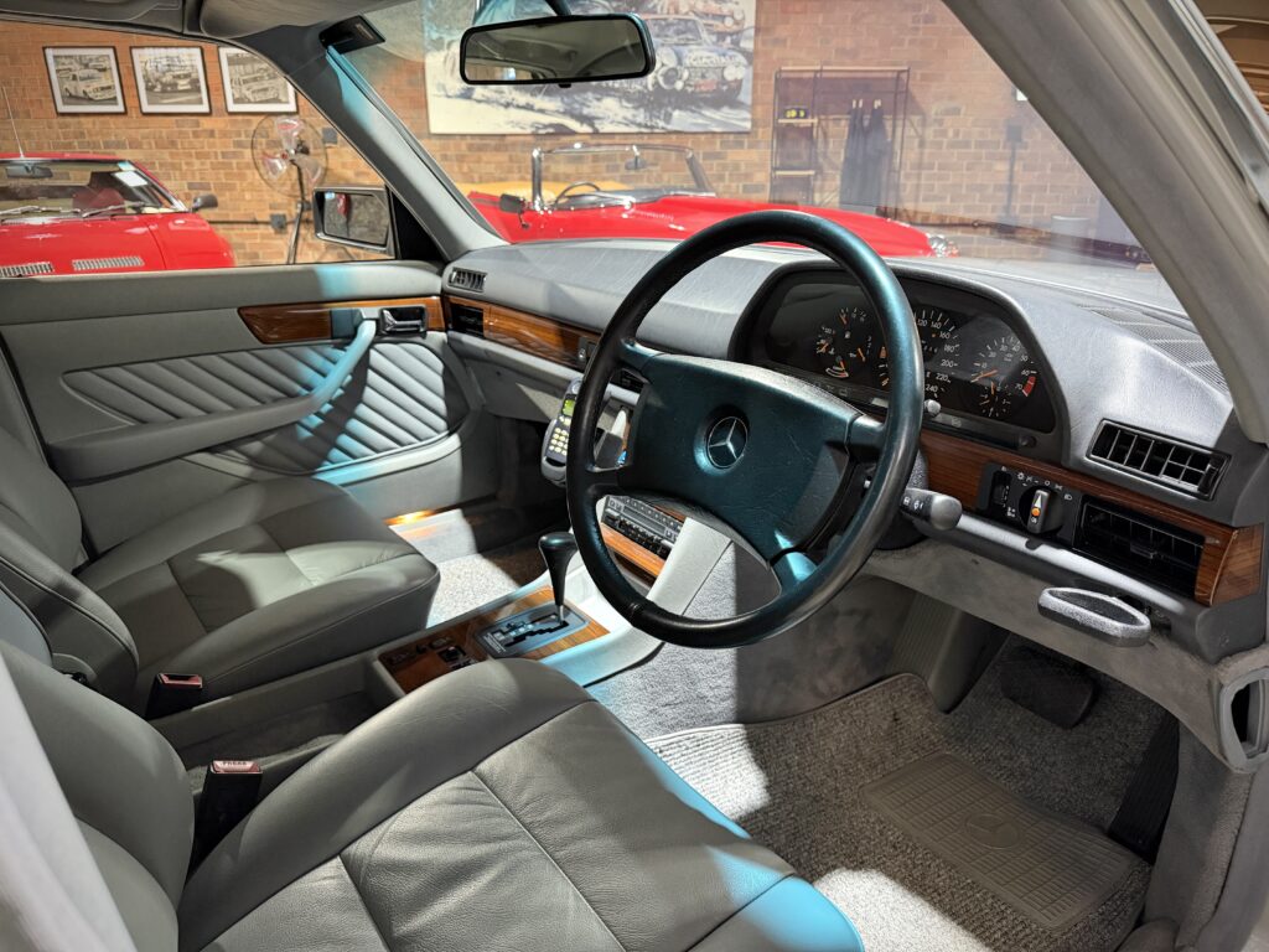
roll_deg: +0.0
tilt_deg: -20.4
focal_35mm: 24
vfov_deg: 56.8
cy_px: 476
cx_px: 634
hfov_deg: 71.6
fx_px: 880
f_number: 1.78
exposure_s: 1/50
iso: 800
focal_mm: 6.76
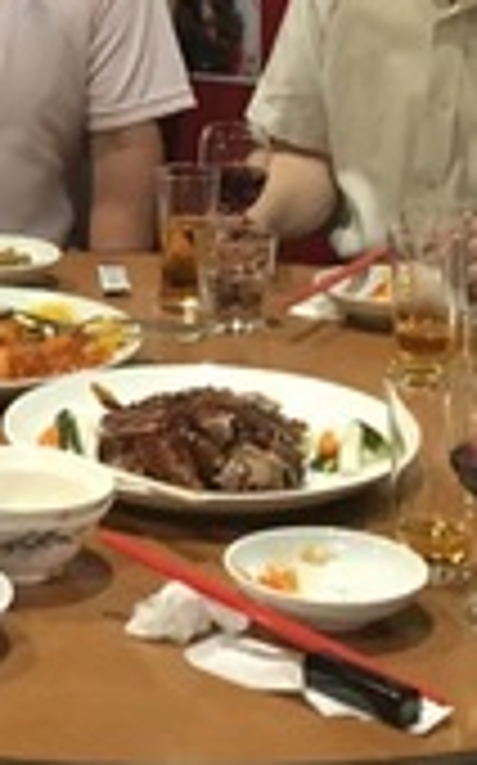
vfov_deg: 17.9
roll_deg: +0.1
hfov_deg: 11.3
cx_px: -202
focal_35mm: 112
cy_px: -92
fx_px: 2334
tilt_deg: -7.1
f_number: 2.2
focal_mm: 4.15
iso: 400
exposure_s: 1/15
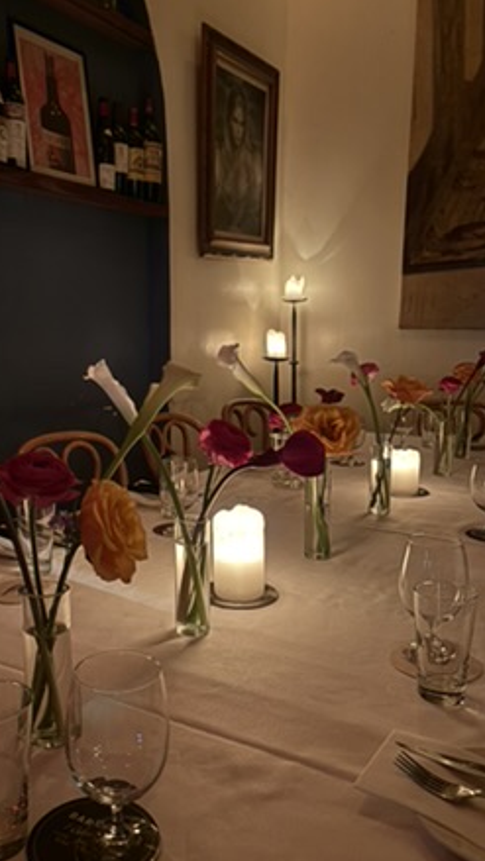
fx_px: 709
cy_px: 437
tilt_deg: -8.5
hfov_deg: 37.6
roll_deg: +0.6
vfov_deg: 62.6
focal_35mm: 31
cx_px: 183
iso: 640
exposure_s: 1/12
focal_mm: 5.96
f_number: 1.6
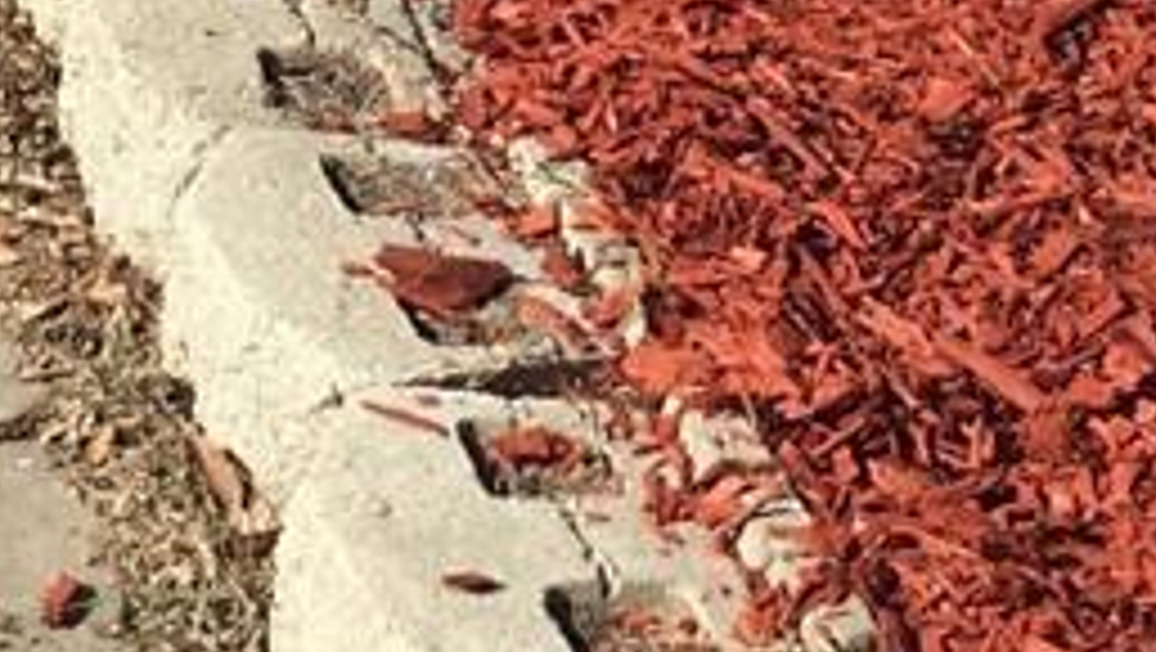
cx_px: 270
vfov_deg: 6.2
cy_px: -1160
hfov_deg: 11.7
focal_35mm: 184
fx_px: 5644
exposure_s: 1/1326
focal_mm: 4.15
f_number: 2.2
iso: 25
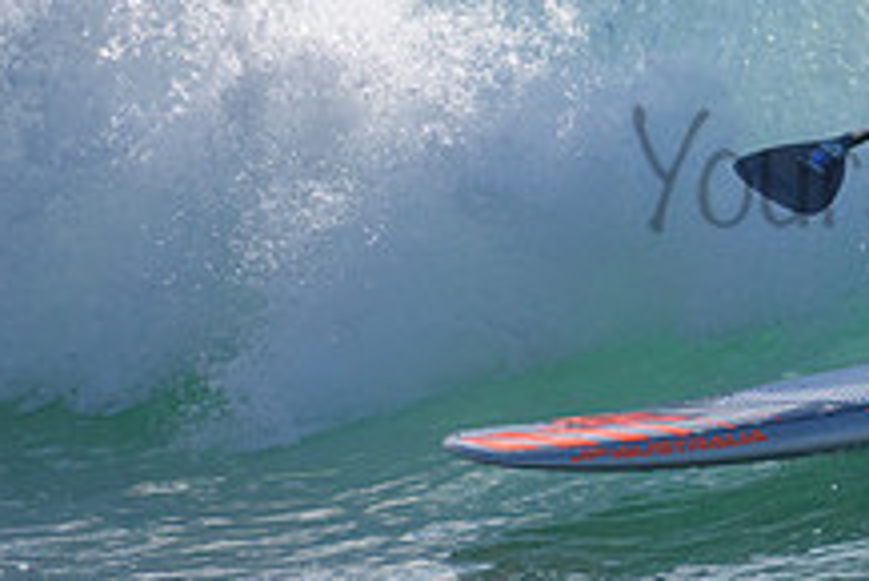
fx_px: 39540
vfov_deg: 0.8
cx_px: 986
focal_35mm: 1637
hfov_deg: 1.3
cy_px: -41
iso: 200
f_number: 5.6
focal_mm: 500
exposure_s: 1/3200
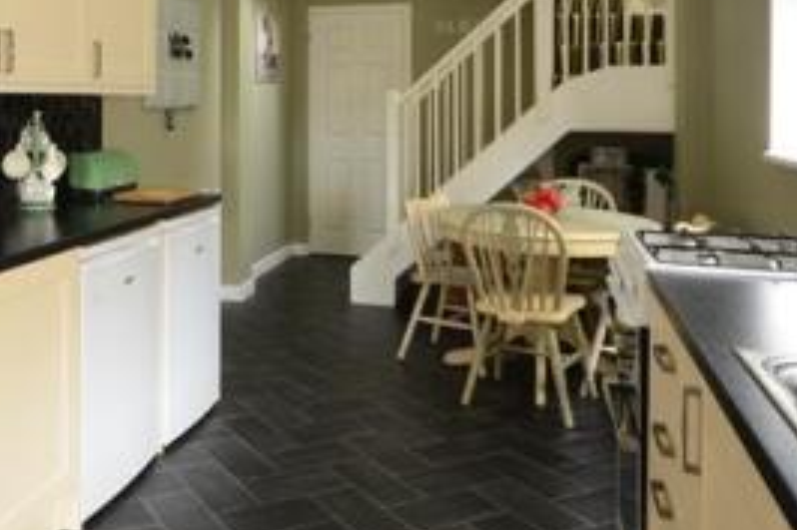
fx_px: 819
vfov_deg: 34.3
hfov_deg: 49.1
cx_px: 165
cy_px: 76
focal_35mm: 37
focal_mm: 10
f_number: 13
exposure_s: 1.6
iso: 400
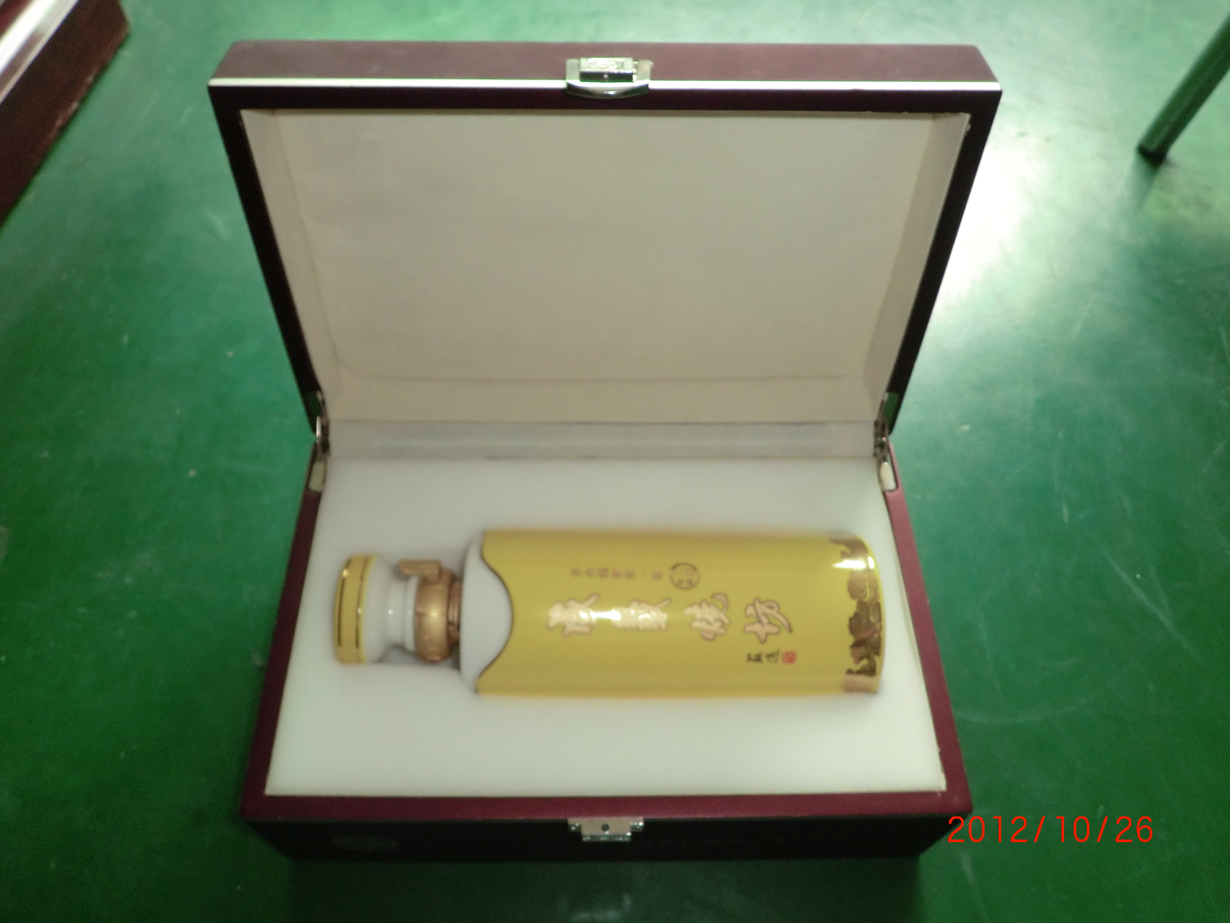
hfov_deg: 67.3
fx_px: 924
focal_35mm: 26
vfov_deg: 53.1
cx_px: 615
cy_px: 462
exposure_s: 1/60
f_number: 2.8
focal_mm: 4.7
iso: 200
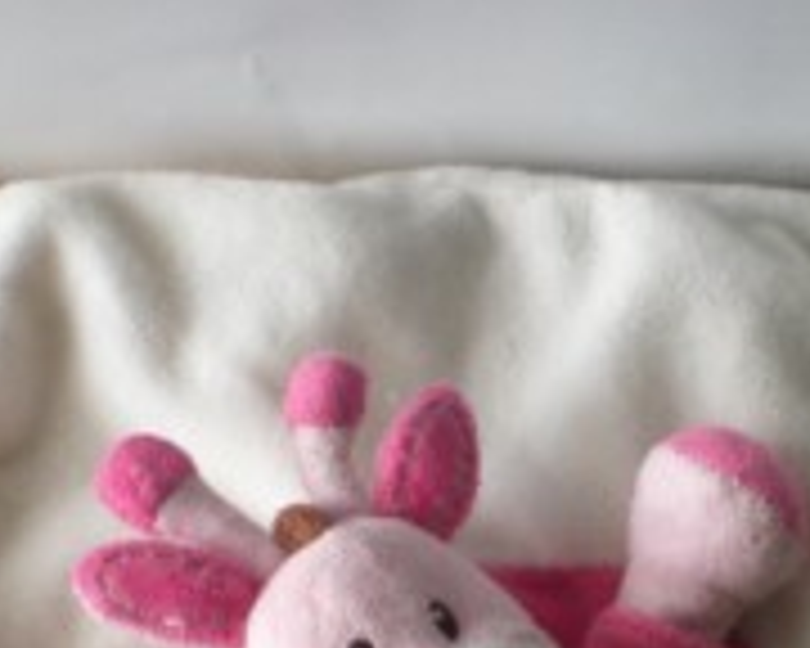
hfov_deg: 17.9
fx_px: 2565
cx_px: 504
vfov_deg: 14.1
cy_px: 720
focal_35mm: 107
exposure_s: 1/90
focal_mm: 6.3
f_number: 3.1
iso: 64
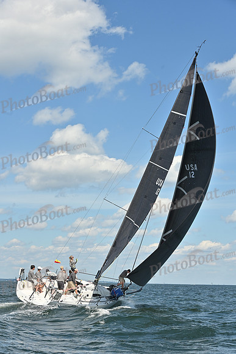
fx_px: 688
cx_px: 118
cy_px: 177
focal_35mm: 70
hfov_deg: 19.5
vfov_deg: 28.8
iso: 250
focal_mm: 70
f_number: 9
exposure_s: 1/1000
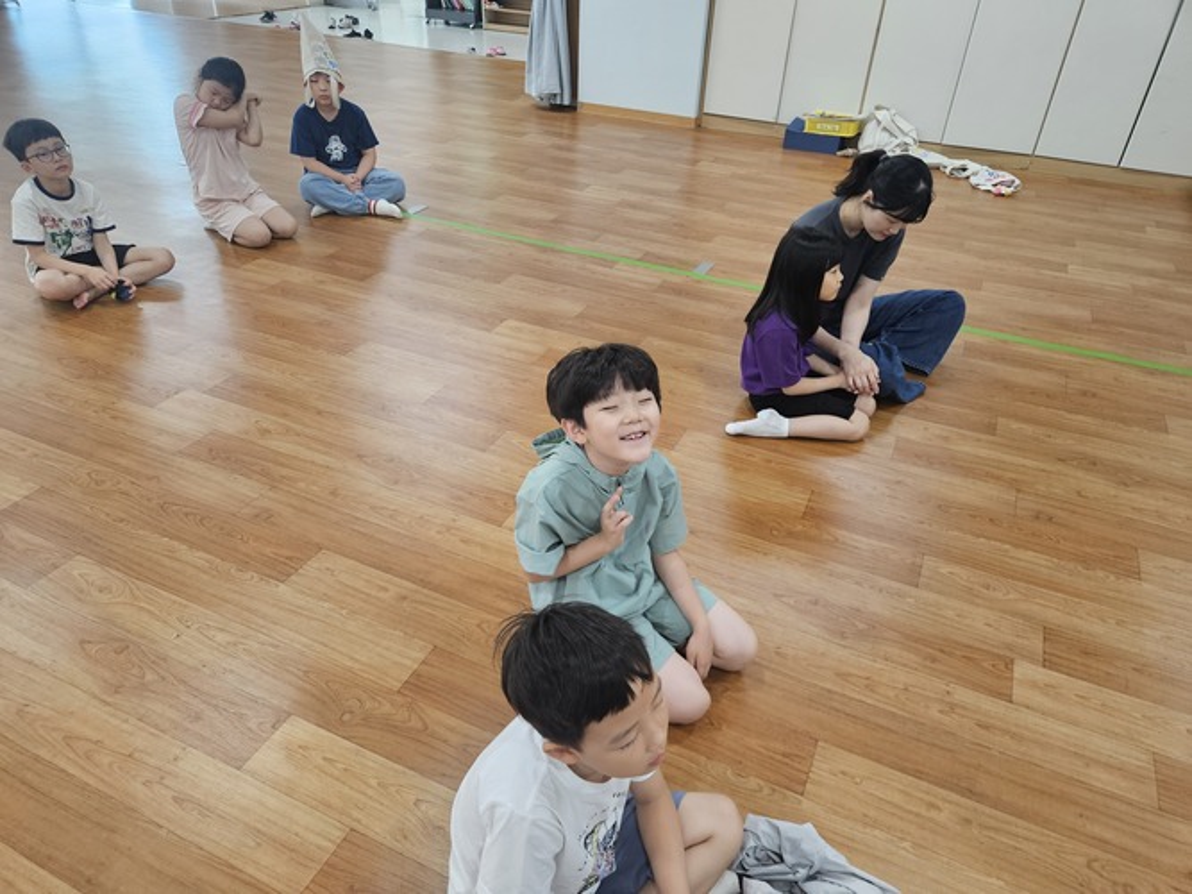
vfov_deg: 58.9
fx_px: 792
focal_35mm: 23
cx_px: 596
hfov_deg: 73.9
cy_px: 447
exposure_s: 1/120
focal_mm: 5.4
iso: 320
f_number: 1.8
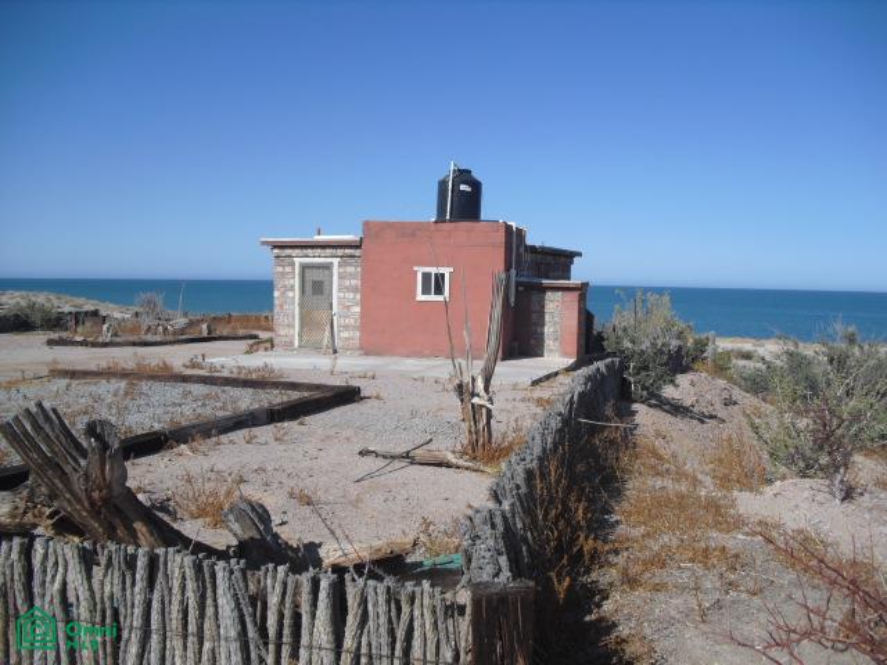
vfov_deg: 39.7
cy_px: 332
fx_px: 922
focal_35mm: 36
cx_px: 444
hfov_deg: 51.4
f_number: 7.8
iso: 64
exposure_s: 1/200
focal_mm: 6.3
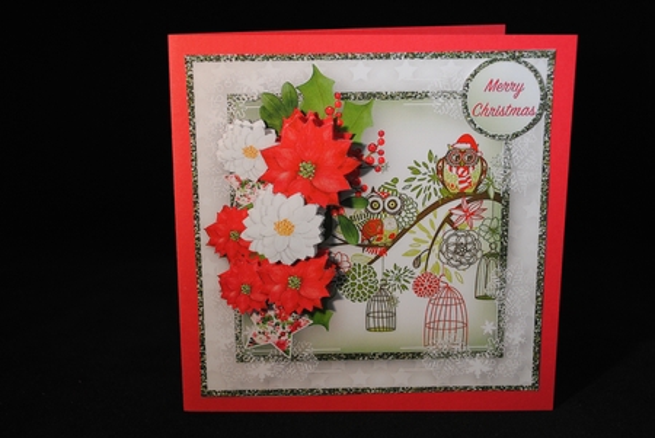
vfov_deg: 26.5
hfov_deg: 38.8
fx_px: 929
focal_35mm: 51
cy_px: 219
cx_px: 328
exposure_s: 1/30
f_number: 5
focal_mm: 34
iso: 320
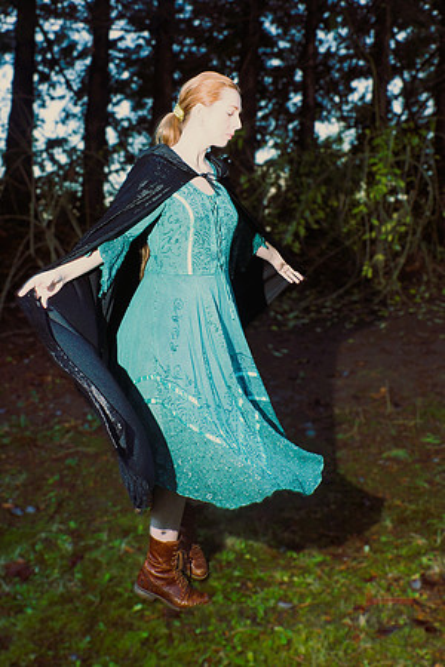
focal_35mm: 36
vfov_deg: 53.1
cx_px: 222
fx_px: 667
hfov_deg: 36.9
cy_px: 334
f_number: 5.6
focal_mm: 24
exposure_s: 1/80
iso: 400
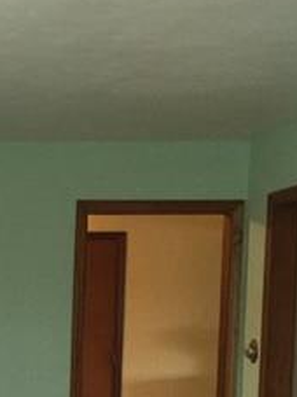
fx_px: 1122
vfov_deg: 19.3
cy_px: 425
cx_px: -171
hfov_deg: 14.0
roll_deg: +0.2
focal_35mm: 98
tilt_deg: -8.1
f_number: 2.2
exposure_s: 1/15
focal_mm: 4.15
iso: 80
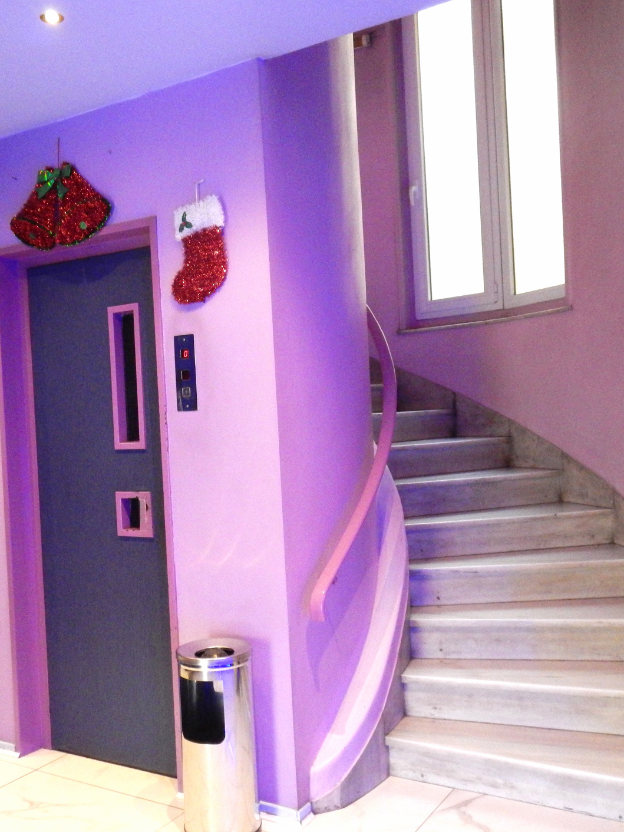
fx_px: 817
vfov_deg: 54.0
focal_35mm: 34
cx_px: 246
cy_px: 418
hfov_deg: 41.6
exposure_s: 1/30
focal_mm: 4.5
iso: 1000
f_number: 3.2
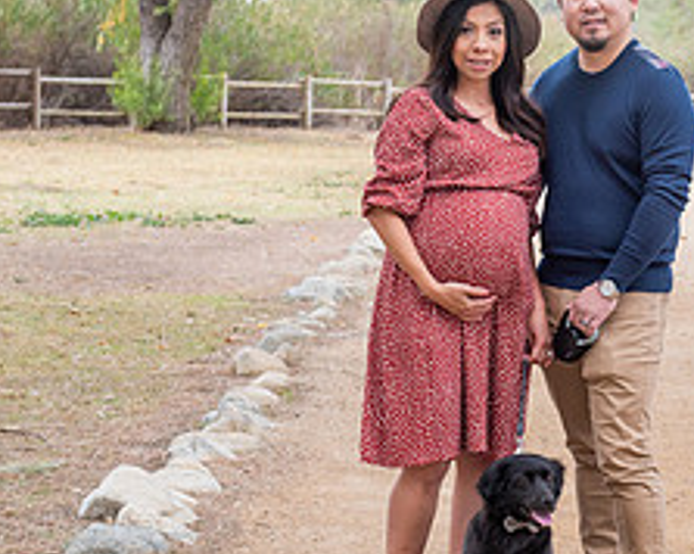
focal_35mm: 127
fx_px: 2606
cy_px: 251
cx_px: 573
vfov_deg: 12.1
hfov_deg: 15.1
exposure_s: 1/125
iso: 500
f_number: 5
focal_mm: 52
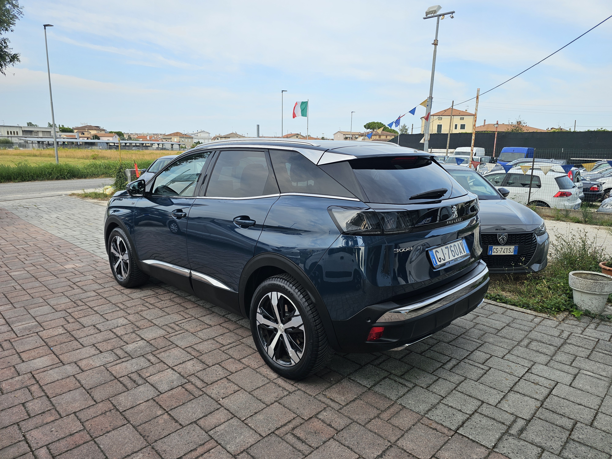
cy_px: 230
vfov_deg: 58.9
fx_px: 407
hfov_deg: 73.9
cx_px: 306
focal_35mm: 23
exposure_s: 1/313
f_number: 1.7
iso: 10
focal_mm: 6.3
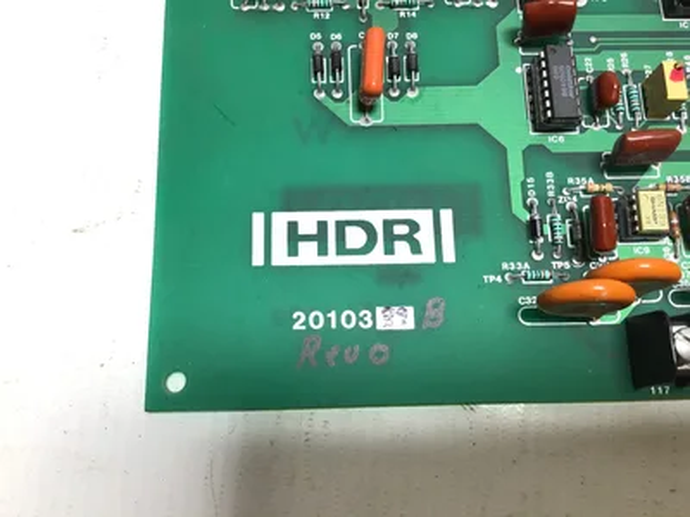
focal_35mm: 31
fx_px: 618
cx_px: 345
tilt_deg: -76.2
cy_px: 258
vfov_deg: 45.4
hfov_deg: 58.4
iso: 50
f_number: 2.4
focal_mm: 3.3
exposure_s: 1/120
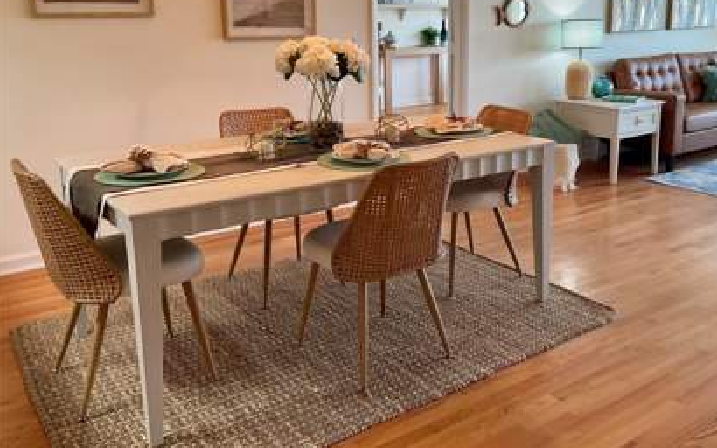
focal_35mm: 36
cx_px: 414
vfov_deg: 35.0
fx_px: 703
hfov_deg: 53.8
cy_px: 150
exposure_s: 1/60
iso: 64
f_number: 1.8
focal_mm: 3
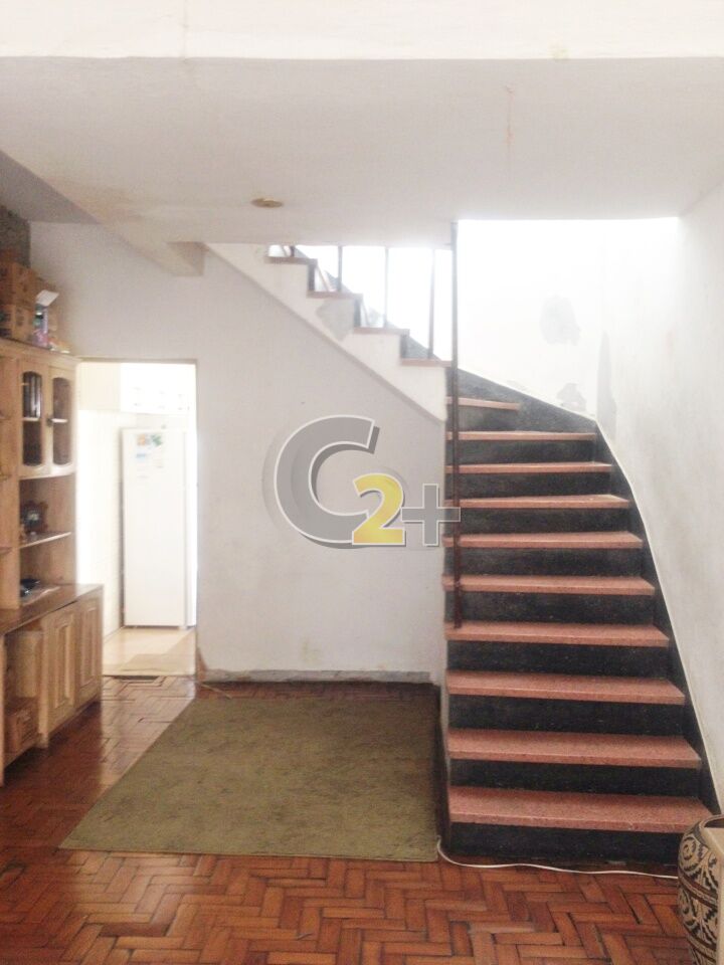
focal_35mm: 35
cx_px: 362
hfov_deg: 40.7
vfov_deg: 52.6
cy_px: 482
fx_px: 976
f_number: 2.4
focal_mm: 4.28
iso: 80
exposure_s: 1/20
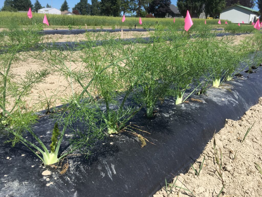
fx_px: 219
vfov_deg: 48.2
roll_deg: -2.5
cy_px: 98
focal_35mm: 29
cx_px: 131
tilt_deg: -19.4
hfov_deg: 61.7
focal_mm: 4.15
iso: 25
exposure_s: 1/1425
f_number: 2.2
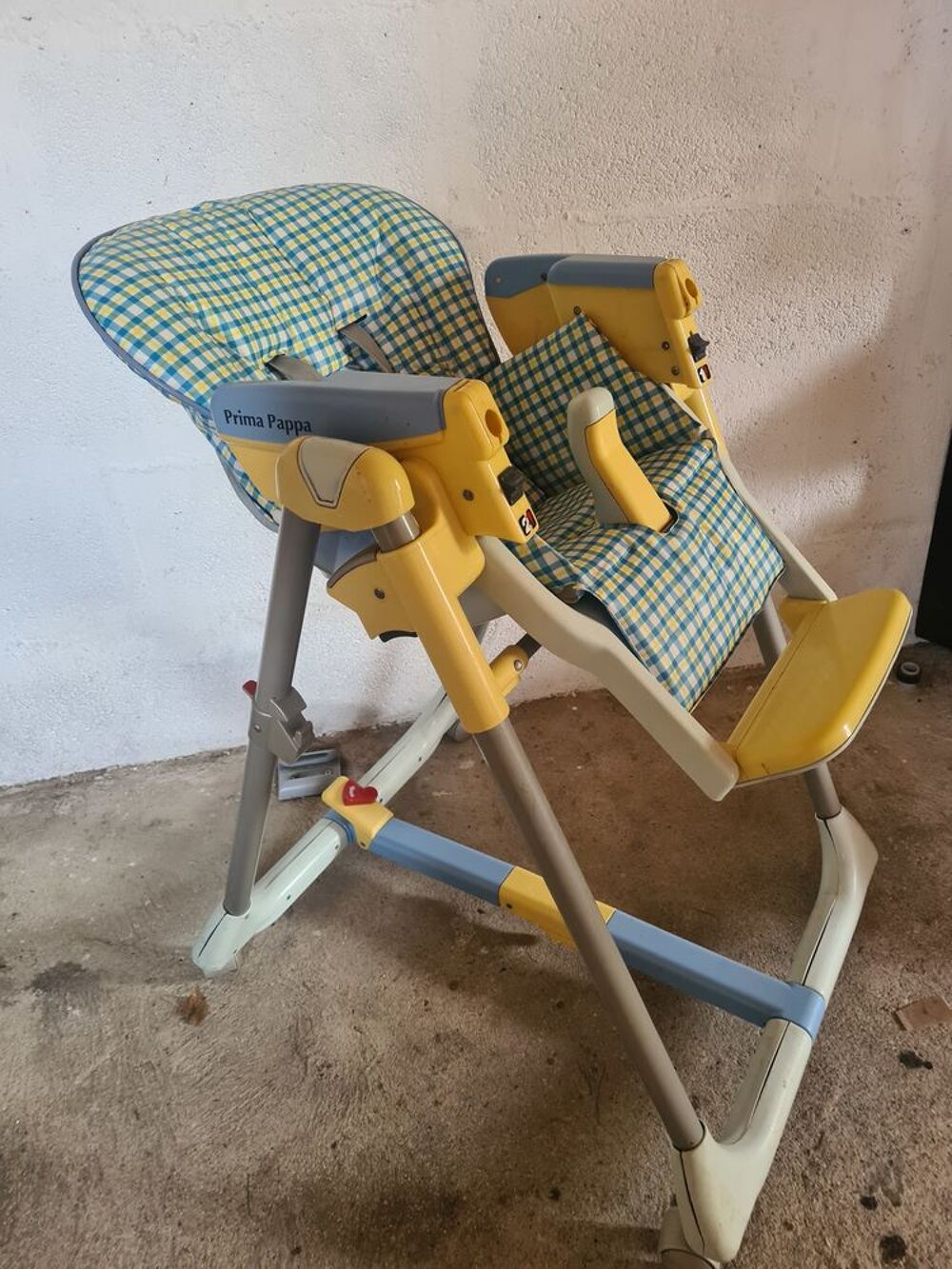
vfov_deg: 67.3
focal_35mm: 26
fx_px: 953
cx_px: 476
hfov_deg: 53.1
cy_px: 634
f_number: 1.8
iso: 250
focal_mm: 5.4
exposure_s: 1/50
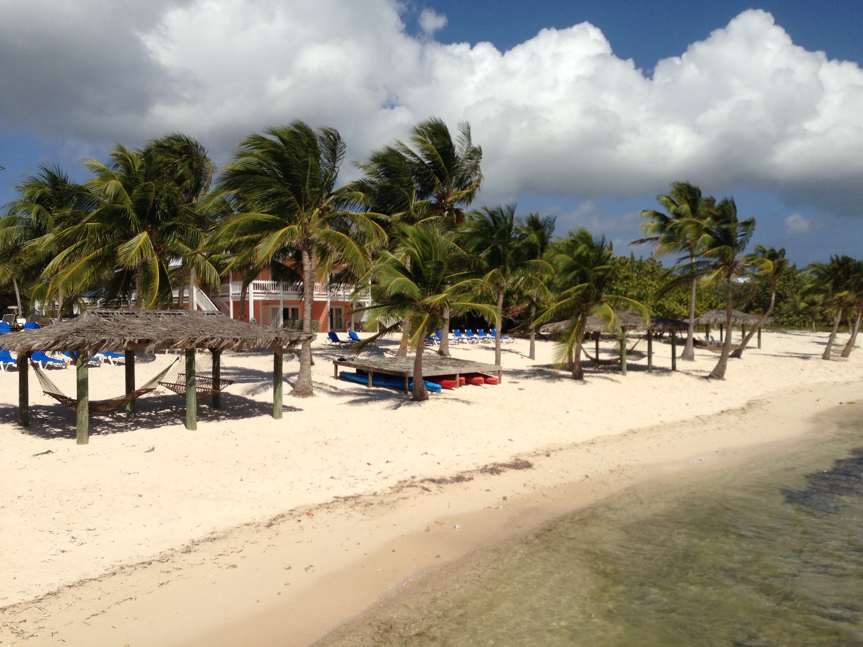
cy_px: 324
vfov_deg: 42.9
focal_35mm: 33
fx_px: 823
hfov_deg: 55.4
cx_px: 432
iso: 50
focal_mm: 4.13
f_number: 2.4
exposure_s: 1/3390
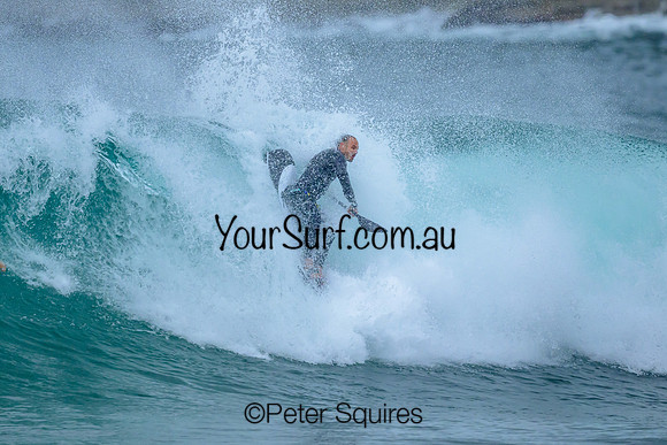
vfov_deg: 1.3
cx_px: 266
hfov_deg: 1.9
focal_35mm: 1094
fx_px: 20280
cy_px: 160
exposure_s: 1/3200
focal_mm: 800
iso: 1800
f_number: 6.3
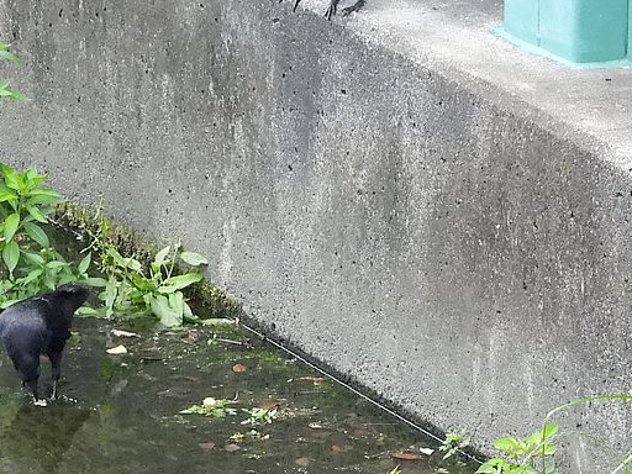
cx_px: 165
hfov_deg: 3.6
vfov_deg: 2.7
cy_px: 293
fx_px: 9987
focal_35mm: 547
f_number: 5
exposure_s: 1/1600
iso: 1600
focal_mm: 62.5
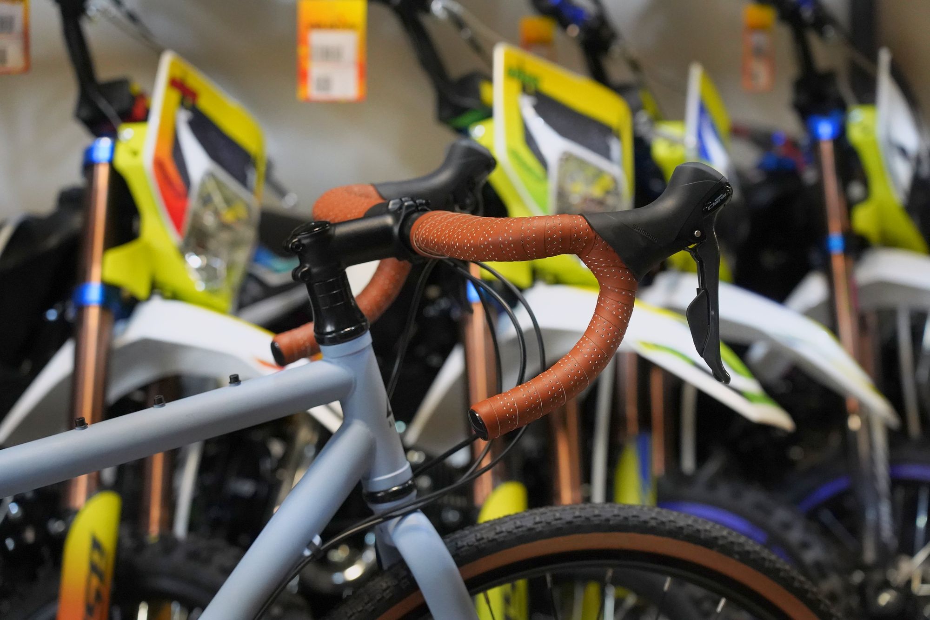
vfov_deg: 14.4
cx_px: 465
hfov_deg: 21.5
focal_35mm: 95
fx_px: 2454
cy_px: 310
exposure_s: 1/200
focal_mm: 95
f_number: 5
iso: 6400
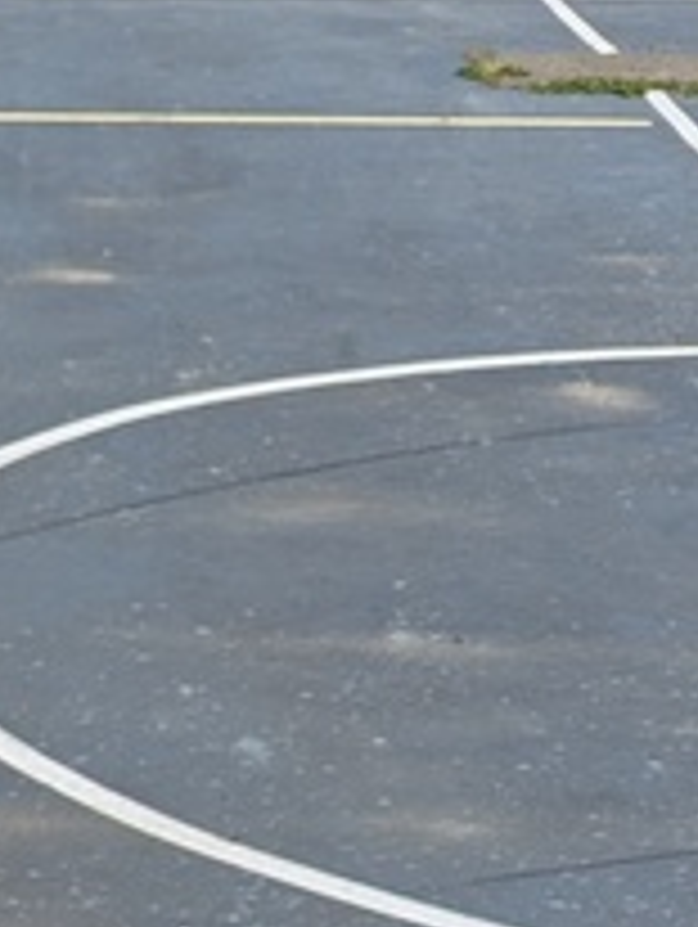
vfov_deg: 14.5
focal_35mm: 119
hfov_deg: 11.0
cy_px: 1674
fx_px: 3193
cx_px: -833
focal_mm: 6.81
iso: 39
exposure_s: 1/2463
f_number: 1.85
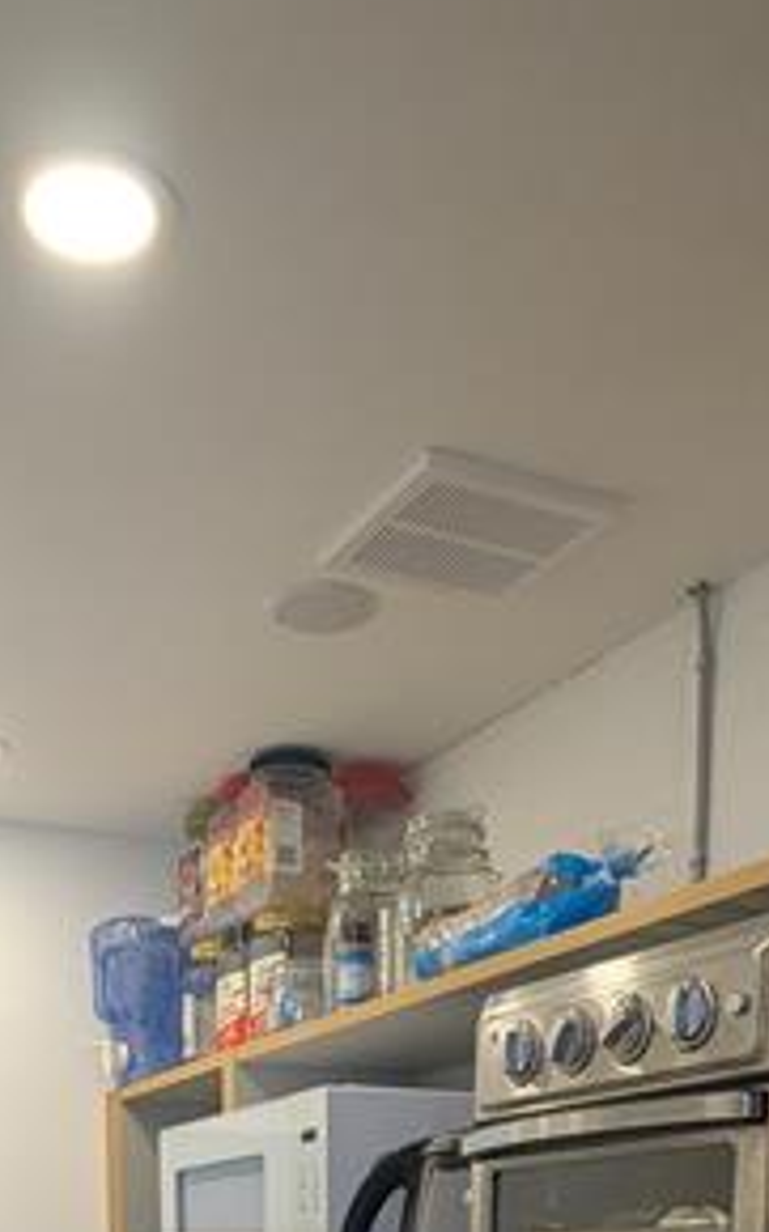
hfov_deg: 28.5
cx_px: 336
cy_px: 1563
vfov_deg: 33.6
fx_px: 1510
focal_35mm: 45
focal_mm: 2.35
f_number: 2.2
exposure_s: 1/120
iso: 98
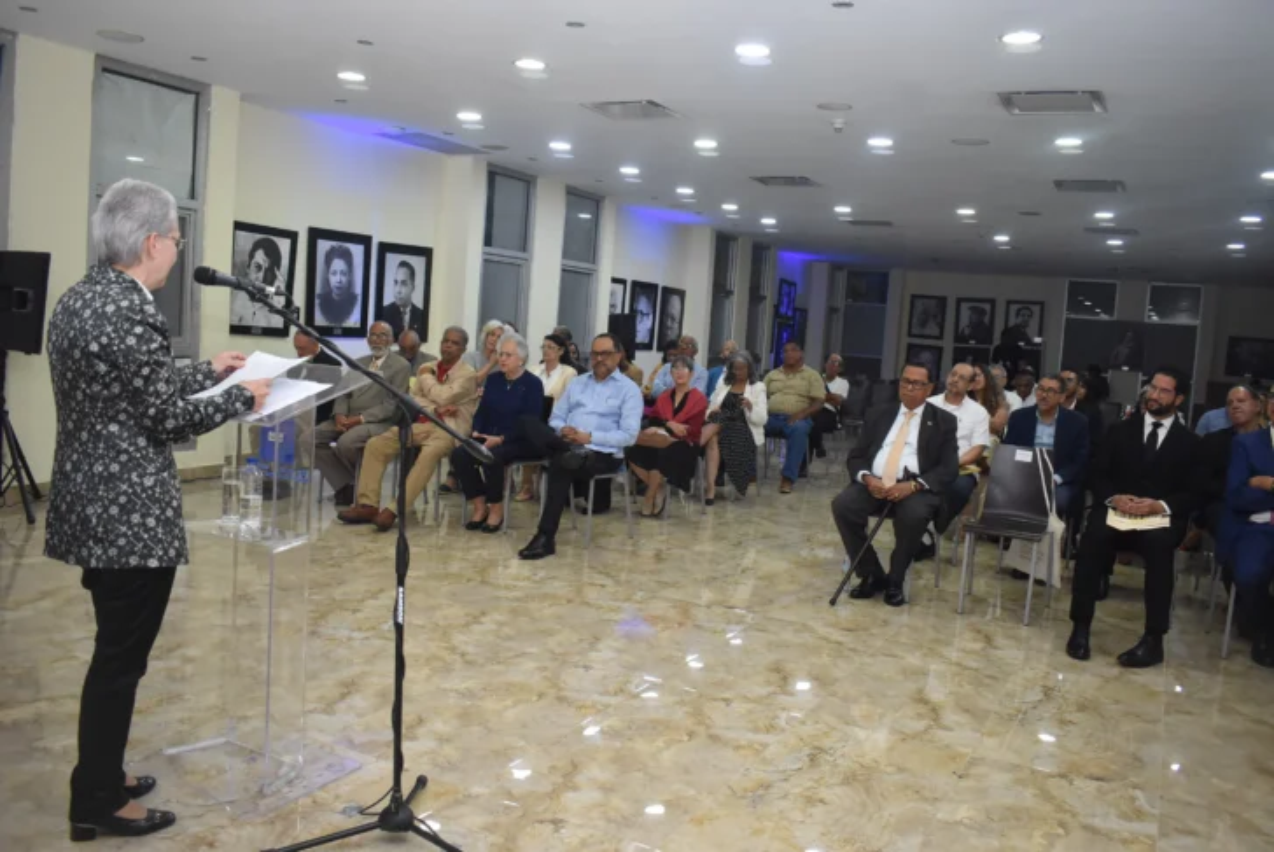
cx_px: 637
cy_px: 426
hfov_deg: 61.9
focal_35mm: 30
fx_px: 1063
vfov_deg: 43.7
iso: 1100
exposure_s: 1/60
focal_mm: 20
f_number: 4
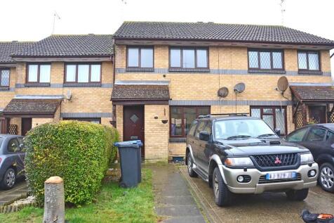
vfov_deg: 47.9
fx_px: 250
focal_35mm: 27
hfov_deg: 67.4
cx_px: 167
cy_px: 112
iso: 400
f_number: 5
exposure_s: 1/100
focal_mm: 18
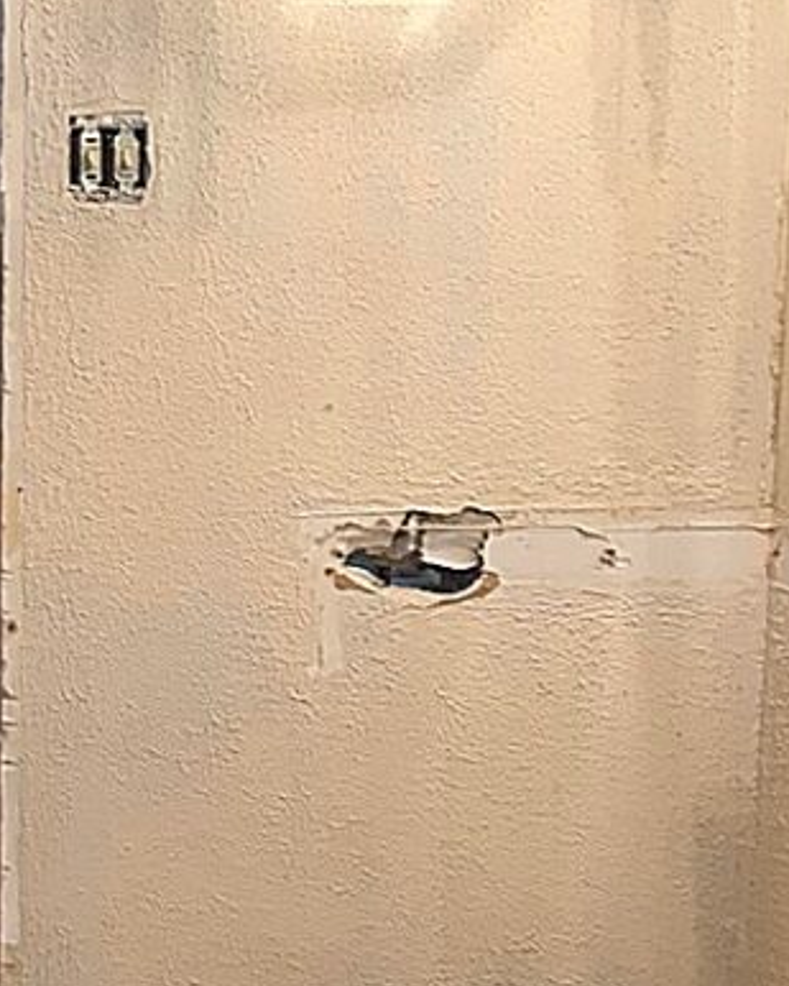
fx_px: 2188
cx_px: -166
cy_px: 424
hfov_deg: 19.2
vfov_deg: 25.4
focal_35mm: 75
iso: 125
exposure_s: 1/60
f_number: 1.8
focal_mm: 3
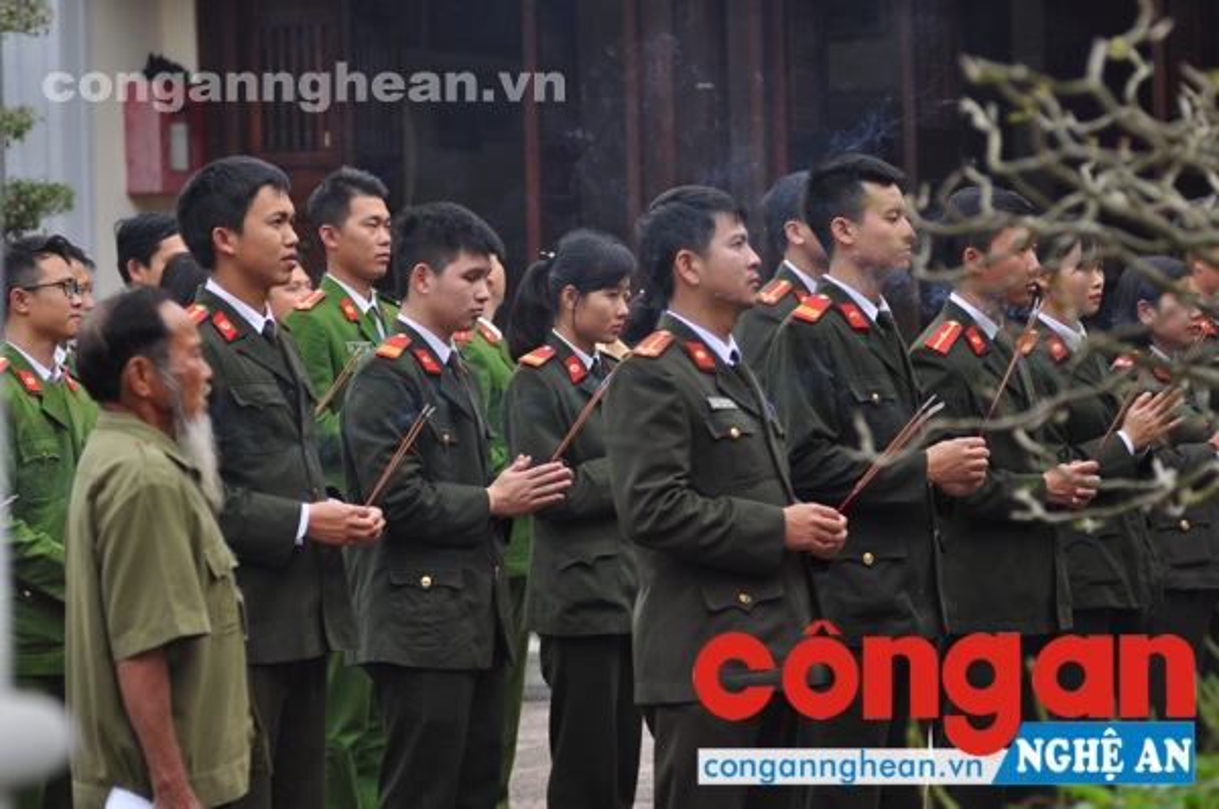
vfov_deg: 11.4
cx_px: 610
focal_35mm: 120
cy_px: 404
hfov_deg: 17.1
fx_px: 4057
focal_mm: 80
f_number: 3.5
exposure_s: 1/320
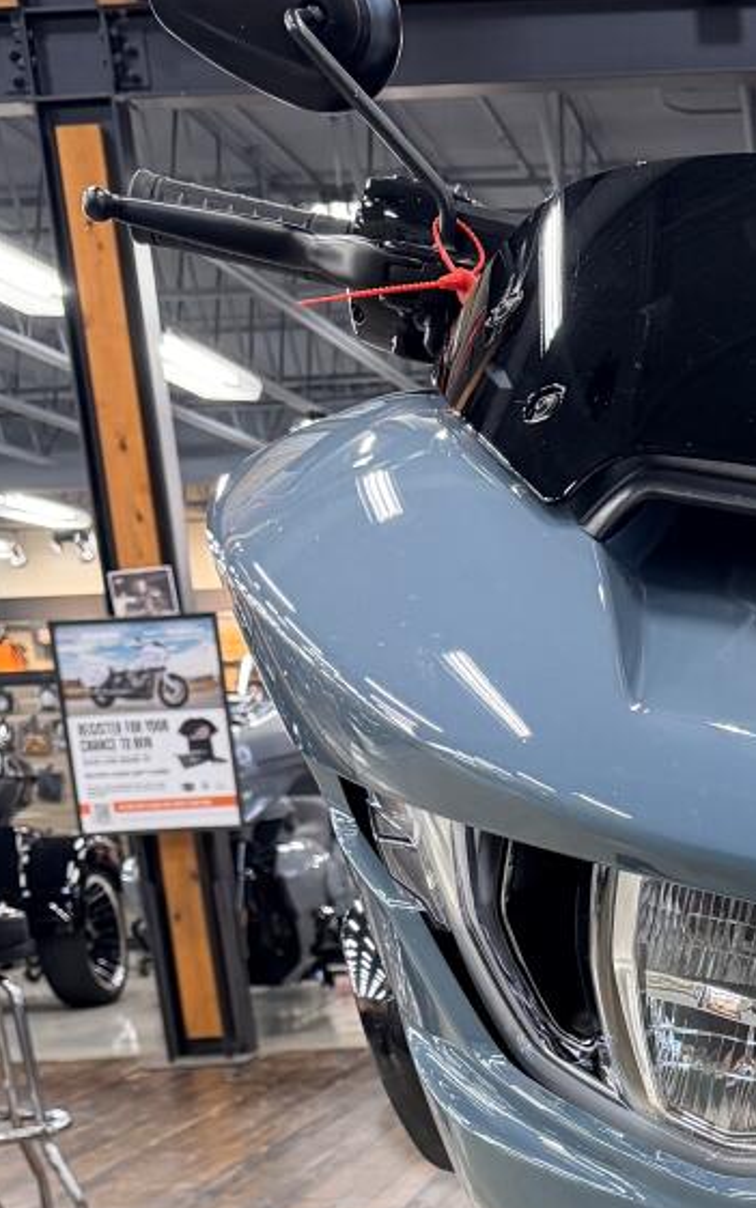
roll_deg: +2.9
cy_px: 1434
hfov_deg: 17.9
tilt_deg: -17.5
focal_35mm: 68
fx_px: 2240
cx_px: 996
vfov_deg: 26.9
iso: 250
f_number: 1.78
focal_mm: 6.76
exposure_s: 1/60
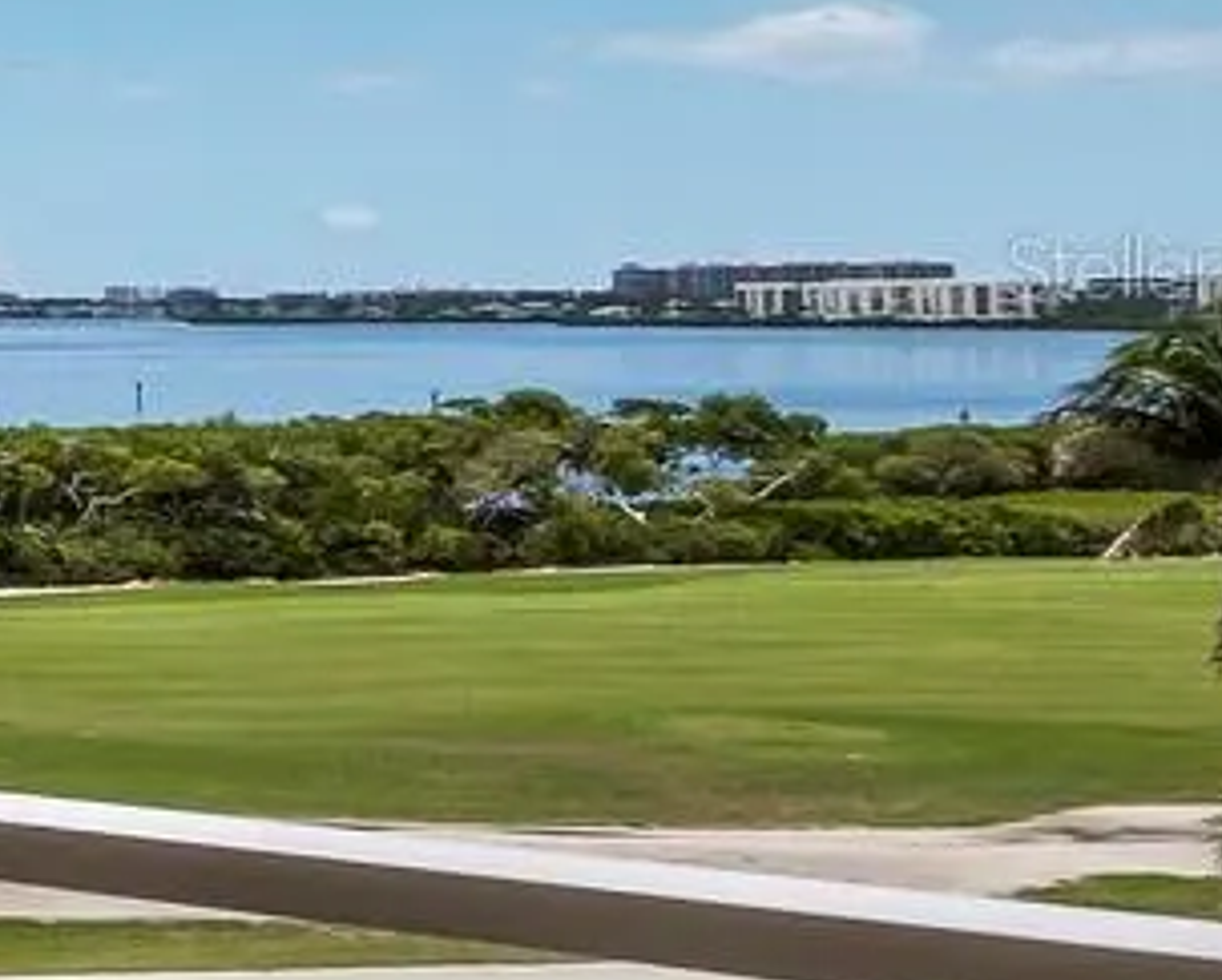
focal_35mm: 72
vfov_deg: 21.1
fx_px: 2607
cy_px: 266
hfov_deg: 14.4
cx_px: -1835
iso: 400
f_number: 11
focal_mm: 7
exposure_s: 1/250
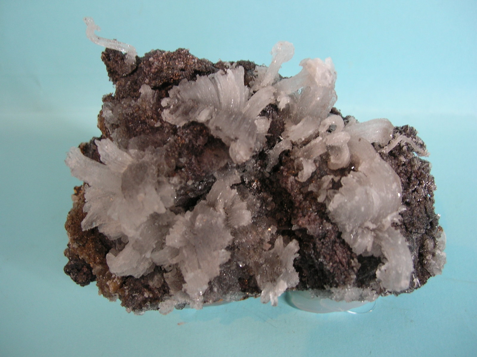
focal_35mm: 37
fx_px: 509
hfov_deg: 50.2
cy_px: 178
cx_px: 238
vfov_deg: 38.6
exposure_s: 1/11
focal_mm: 6.2
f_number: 2.7
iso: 50
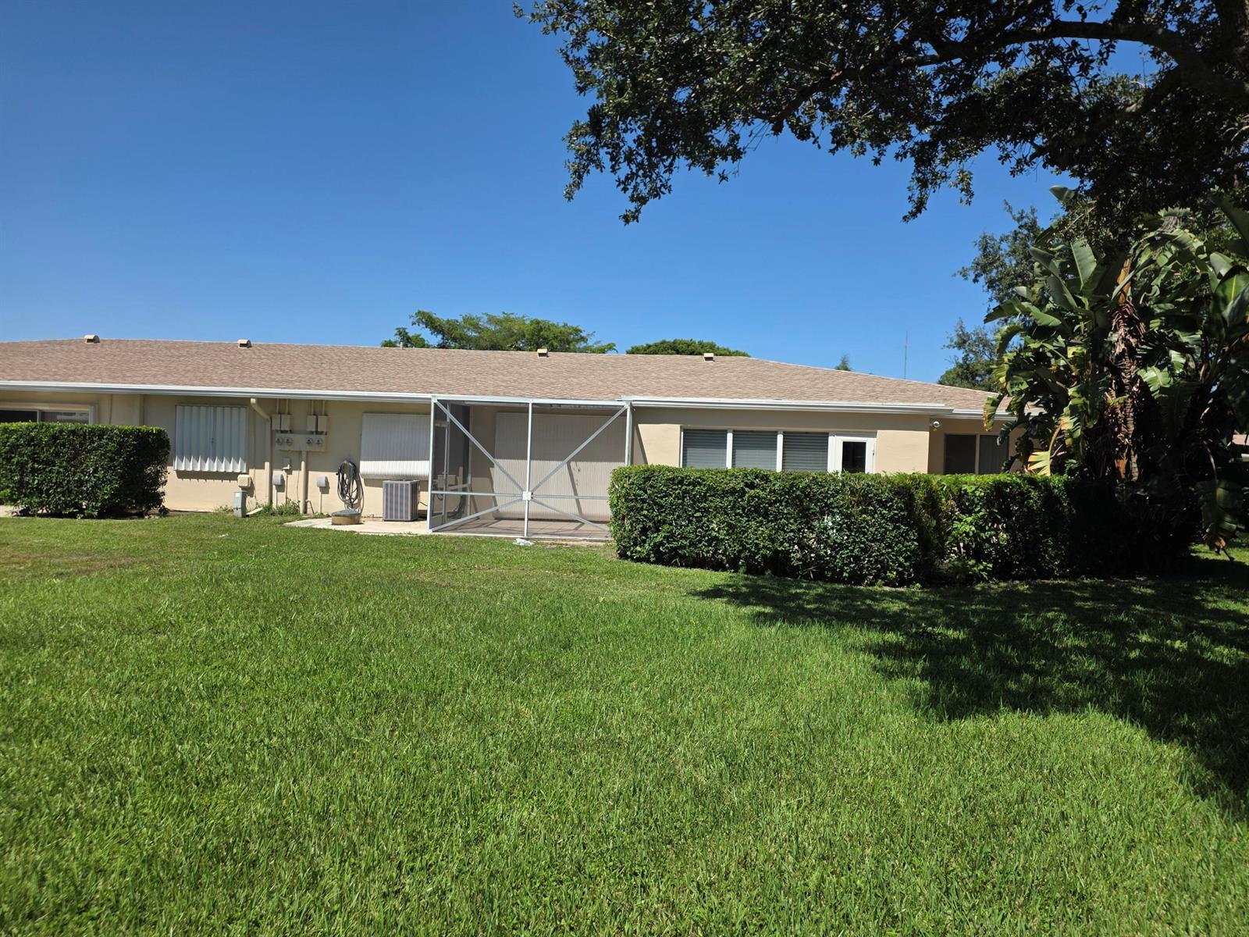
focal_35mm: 23
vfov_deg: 58.9
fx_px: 830
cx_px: 624
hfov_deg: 73.9
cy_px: 468
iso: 80
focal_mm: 6.25
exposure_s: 1/6574
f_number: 1.7
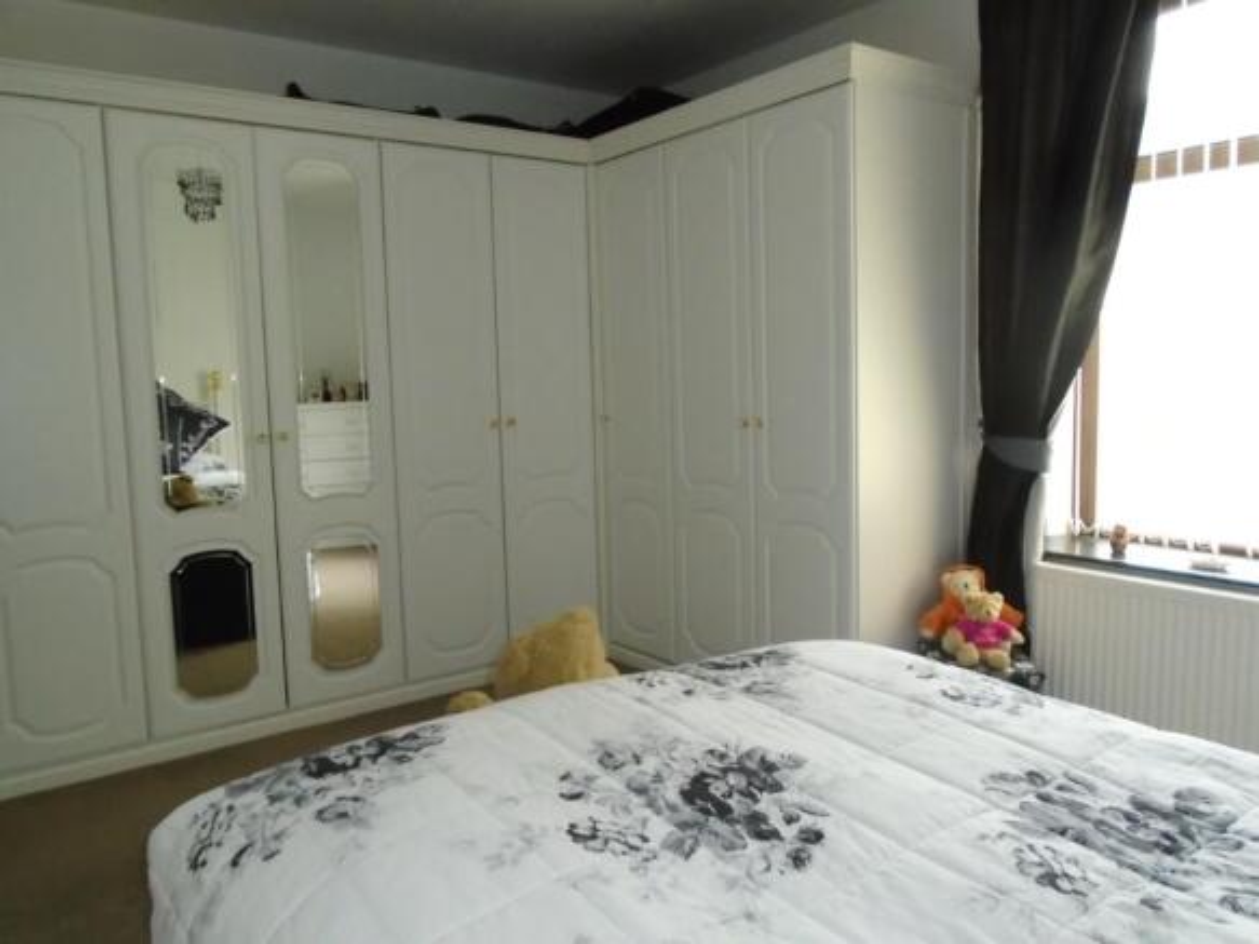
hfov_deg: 67.3
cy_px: 472
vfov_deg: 53.0
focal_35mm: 26
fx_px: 945
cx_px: 630
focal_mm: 4.6
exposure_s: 1/40
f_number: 3.2
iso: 400
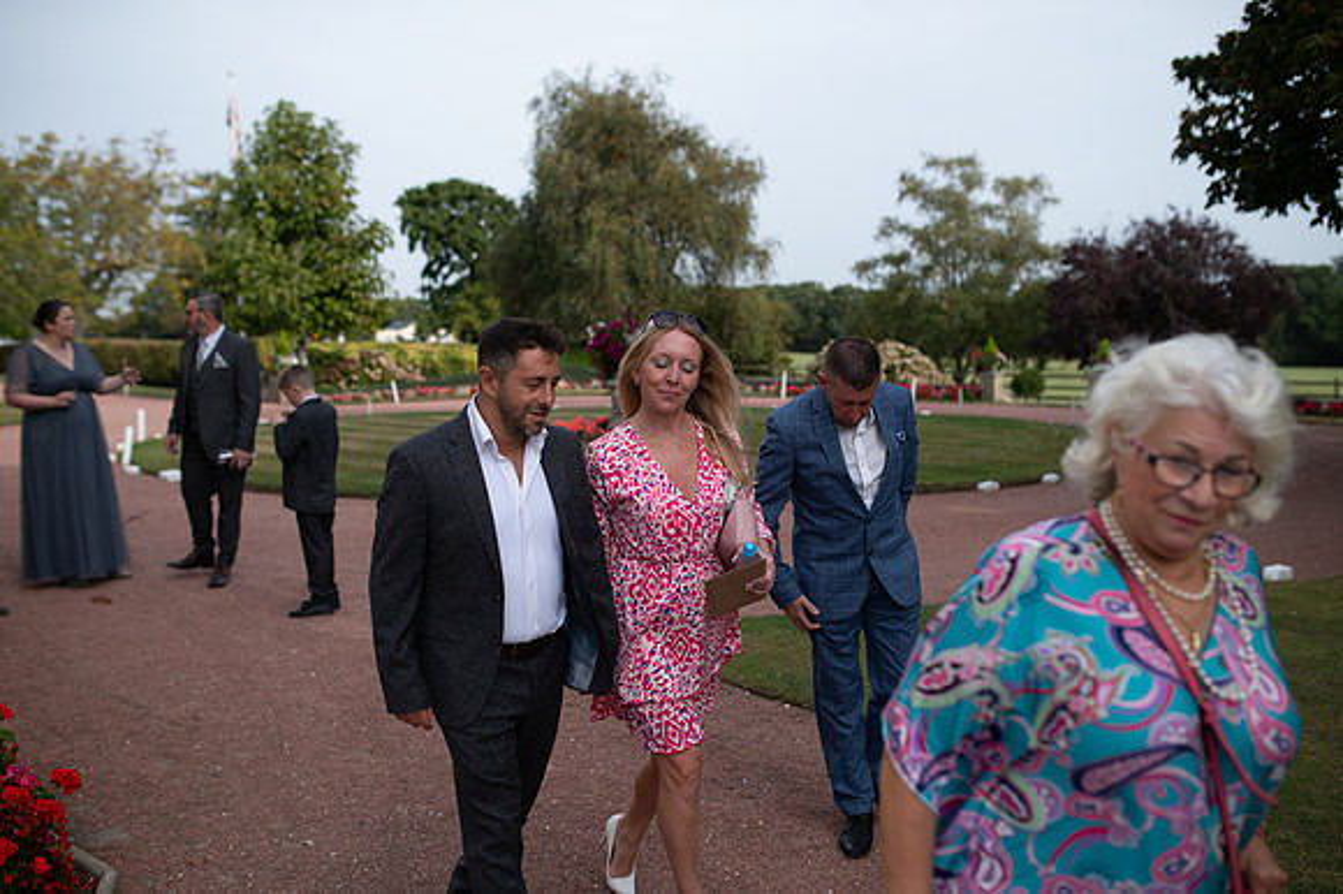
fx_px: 1305
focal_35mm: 35
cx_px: 672
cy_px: 447
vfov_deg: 37.8
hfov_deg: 54.5
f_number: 2.5
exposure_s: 1/2000
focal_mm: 35
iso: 100
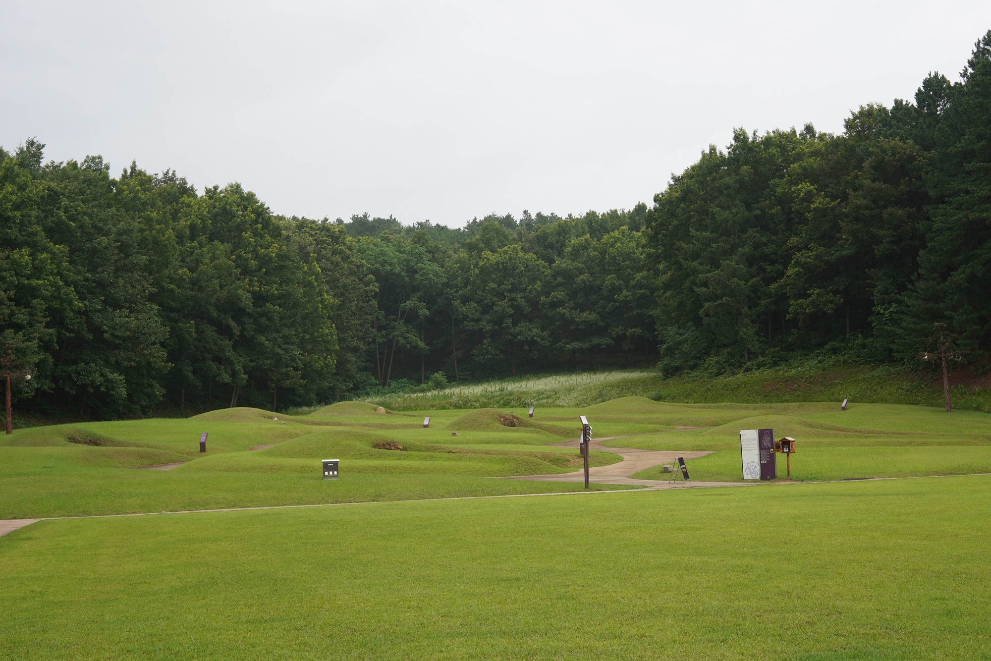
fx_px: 964
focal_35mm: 35
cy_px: 330
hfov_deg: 54.4
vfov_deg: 37.9
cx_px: 496
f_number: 9
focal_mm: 35
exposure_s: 1/80
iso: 200
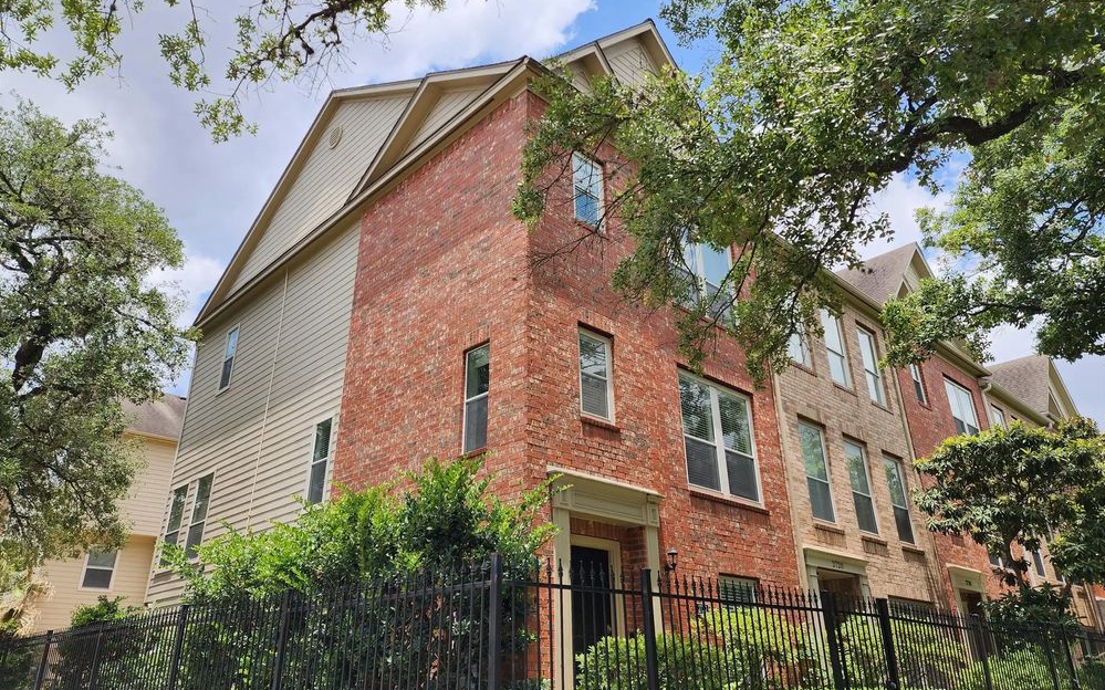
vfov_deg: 49.2
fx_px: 753
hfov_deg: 72.5
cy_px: 324
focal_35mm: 25
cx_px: 541
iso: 12
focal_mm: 6.4
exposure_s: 1/771
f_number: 1.8
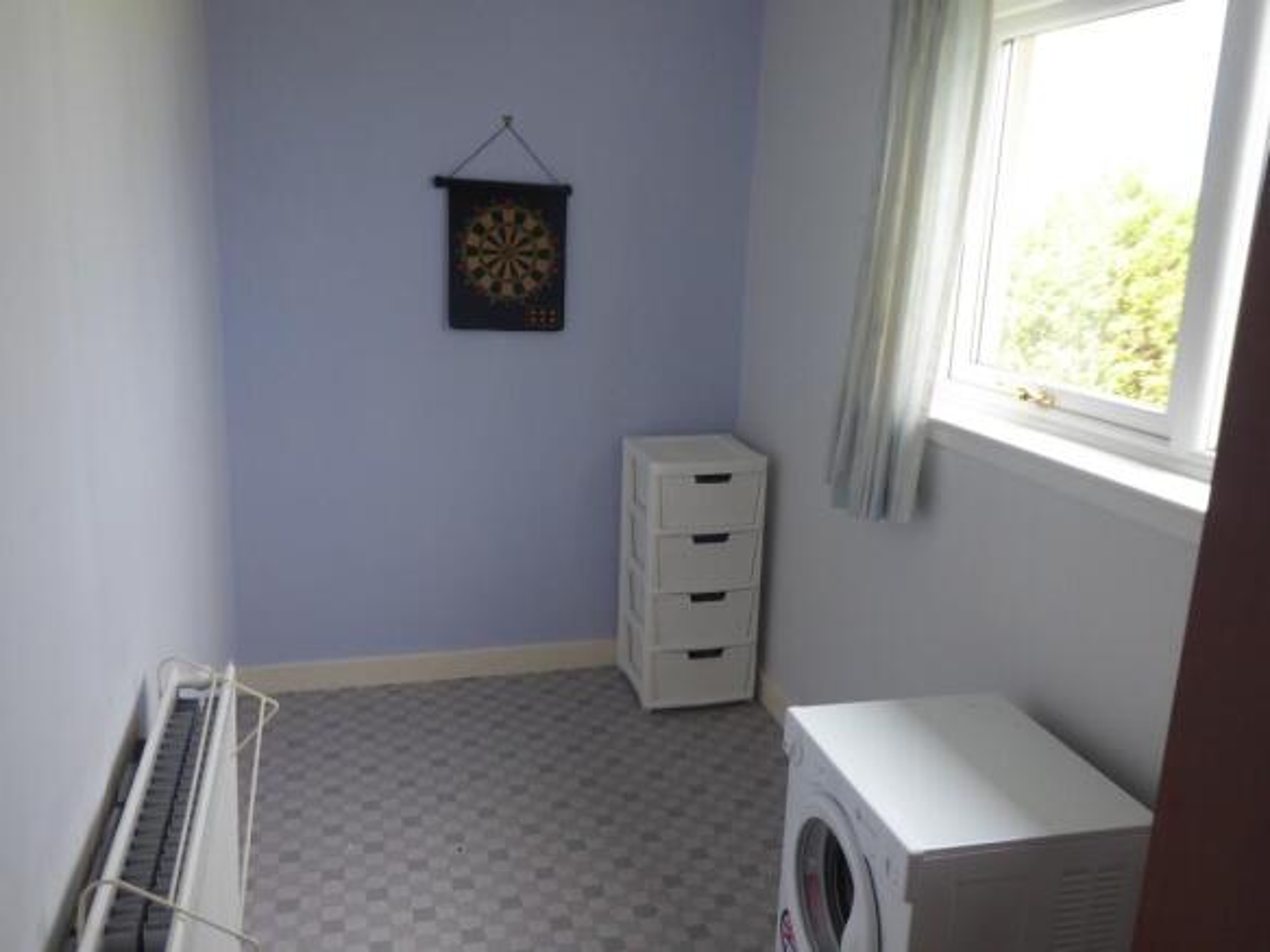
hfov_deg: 61.7
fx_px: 1064
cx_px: 635
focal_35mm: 29
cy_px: 476
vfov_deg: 48.2
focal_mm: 5
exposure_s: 1/60
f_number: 3.5
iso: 125
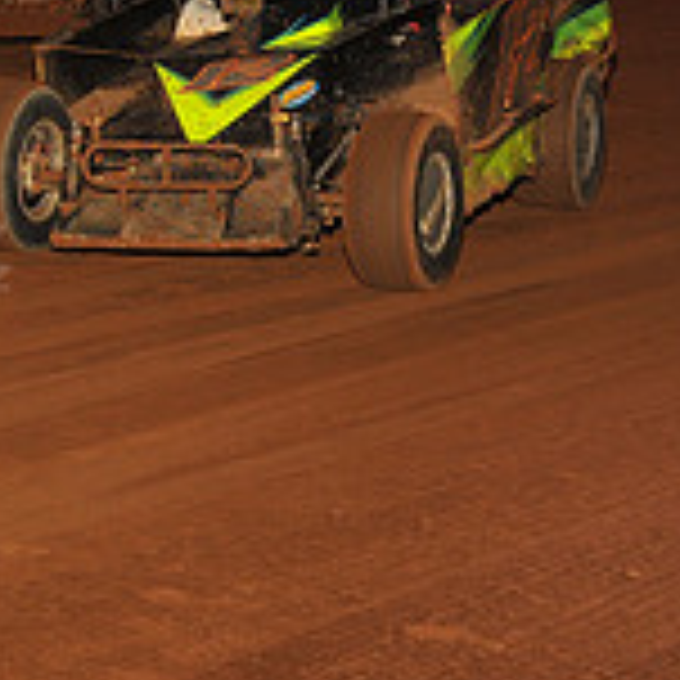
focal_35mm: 137
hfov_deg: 12.3
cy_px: -144
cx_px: -266
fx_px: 3045
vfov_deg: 12.4
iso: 500
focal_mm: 42
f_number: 7.1
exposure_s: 1/320
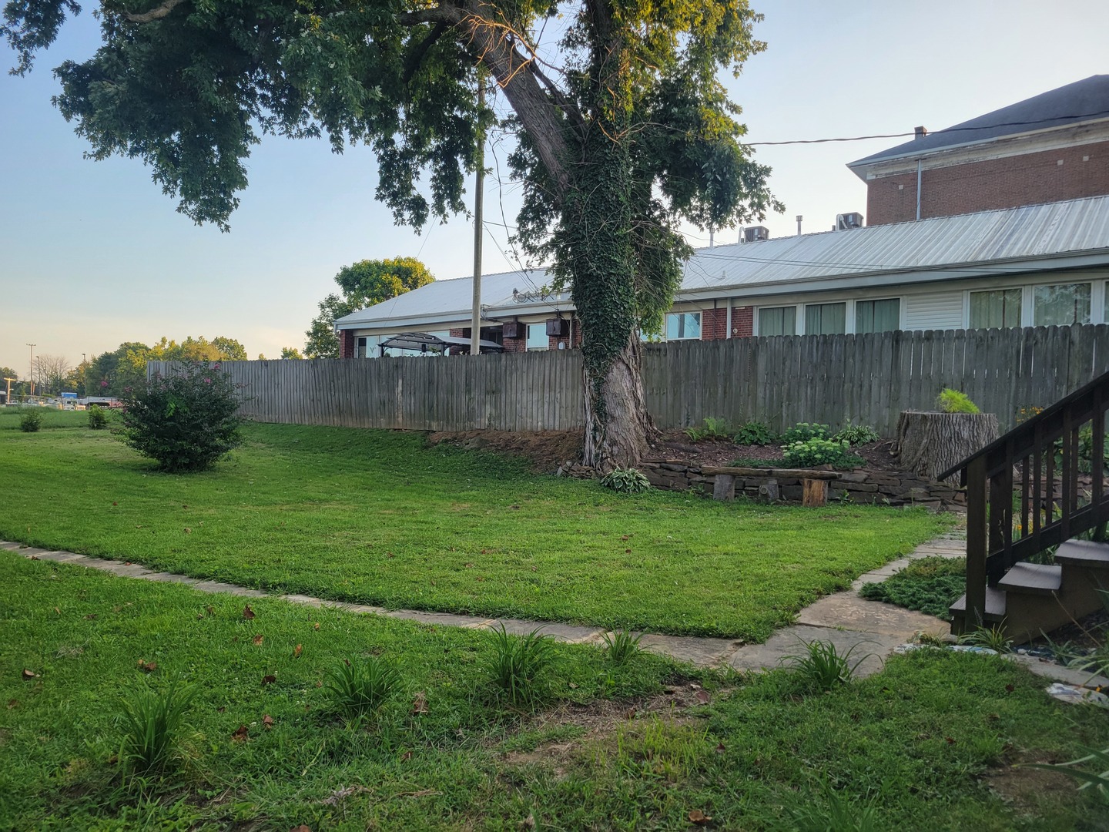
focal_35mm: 26
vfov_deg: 53.1
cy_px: 416
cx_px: 554
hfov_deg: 67.3
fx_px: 833
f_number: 1.8
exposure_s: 1/392
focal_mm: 5.4
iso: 40
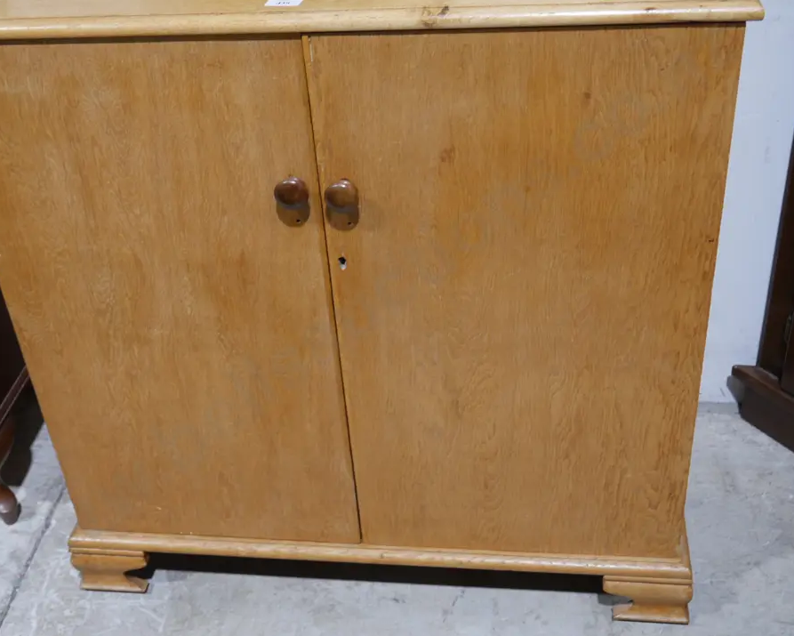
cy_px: 311
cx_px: 365
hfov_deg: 39.5
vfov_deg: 32.1
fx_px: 1105
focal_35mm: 47
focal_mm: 21
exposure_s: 1/60
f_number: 4.6
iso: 500
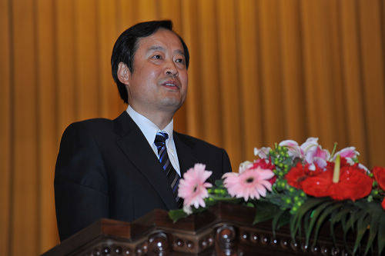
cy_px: 128
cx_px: 192
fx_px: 1657
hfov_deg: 13.3
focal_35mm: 155
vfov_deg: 8.8
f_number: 5.6
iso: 320
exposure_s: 1/60
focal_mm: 155
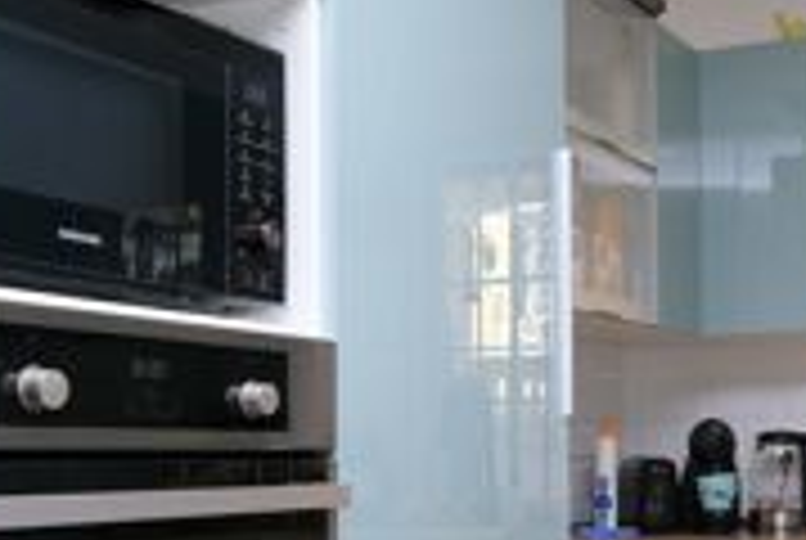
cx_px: 660
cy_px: 466
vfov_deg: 22.6
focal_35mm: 59
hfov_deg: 32.8
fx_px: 1323
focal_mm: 10
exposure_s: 1/180
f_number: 5
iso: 320
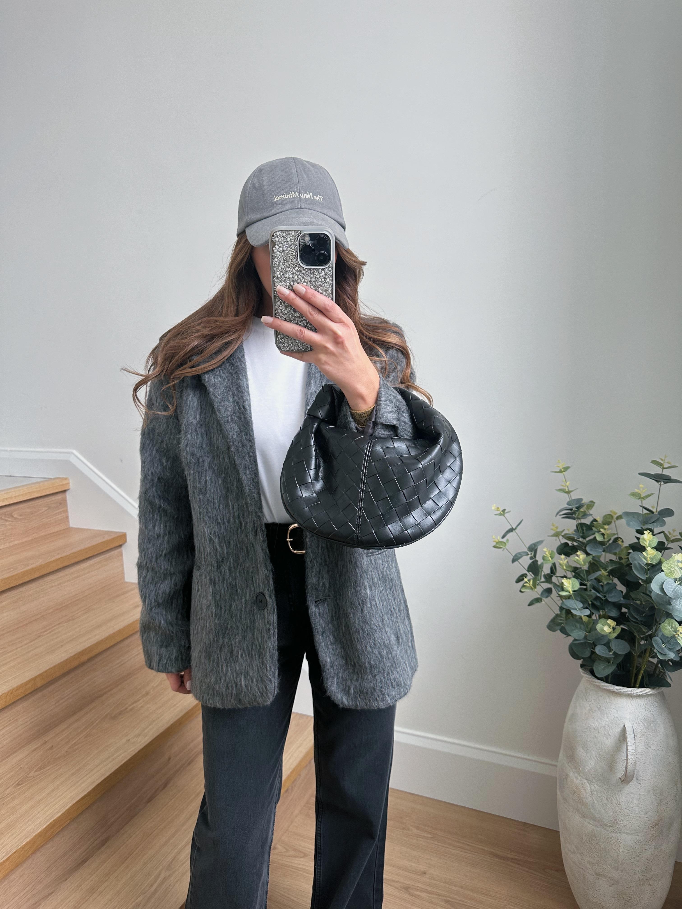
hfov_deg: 56.8
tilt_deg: -25.2
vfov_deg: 71.6
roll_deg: +1.2
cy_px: 454
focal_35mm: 24
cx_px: 341
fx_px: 630
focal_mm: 6.86
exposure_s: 1/121
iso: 125
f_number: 1.78
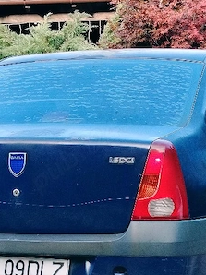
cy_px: 150
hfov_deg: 10.4
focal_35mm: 143
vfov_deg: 13.8
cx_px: 127
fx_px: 1136
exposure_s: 1/116
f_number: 1.75
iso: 100
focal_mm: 5.25
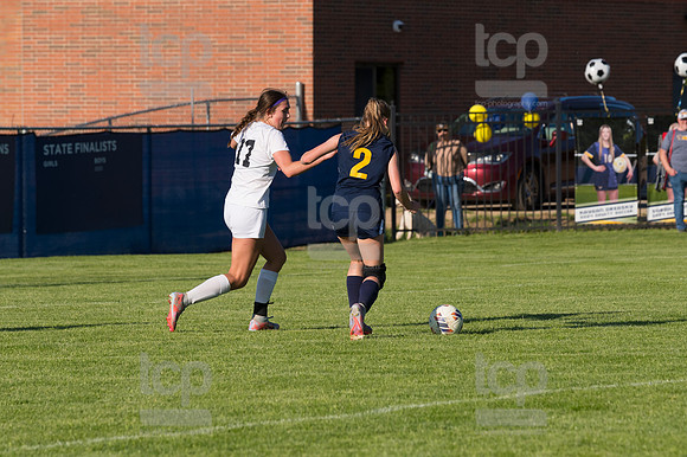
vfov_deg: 4.7
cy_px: 228
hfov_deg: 7.1
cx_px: 344
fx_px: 5569
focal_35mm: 292
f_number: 5.6
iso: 250
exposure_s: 1/1600
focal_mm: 195
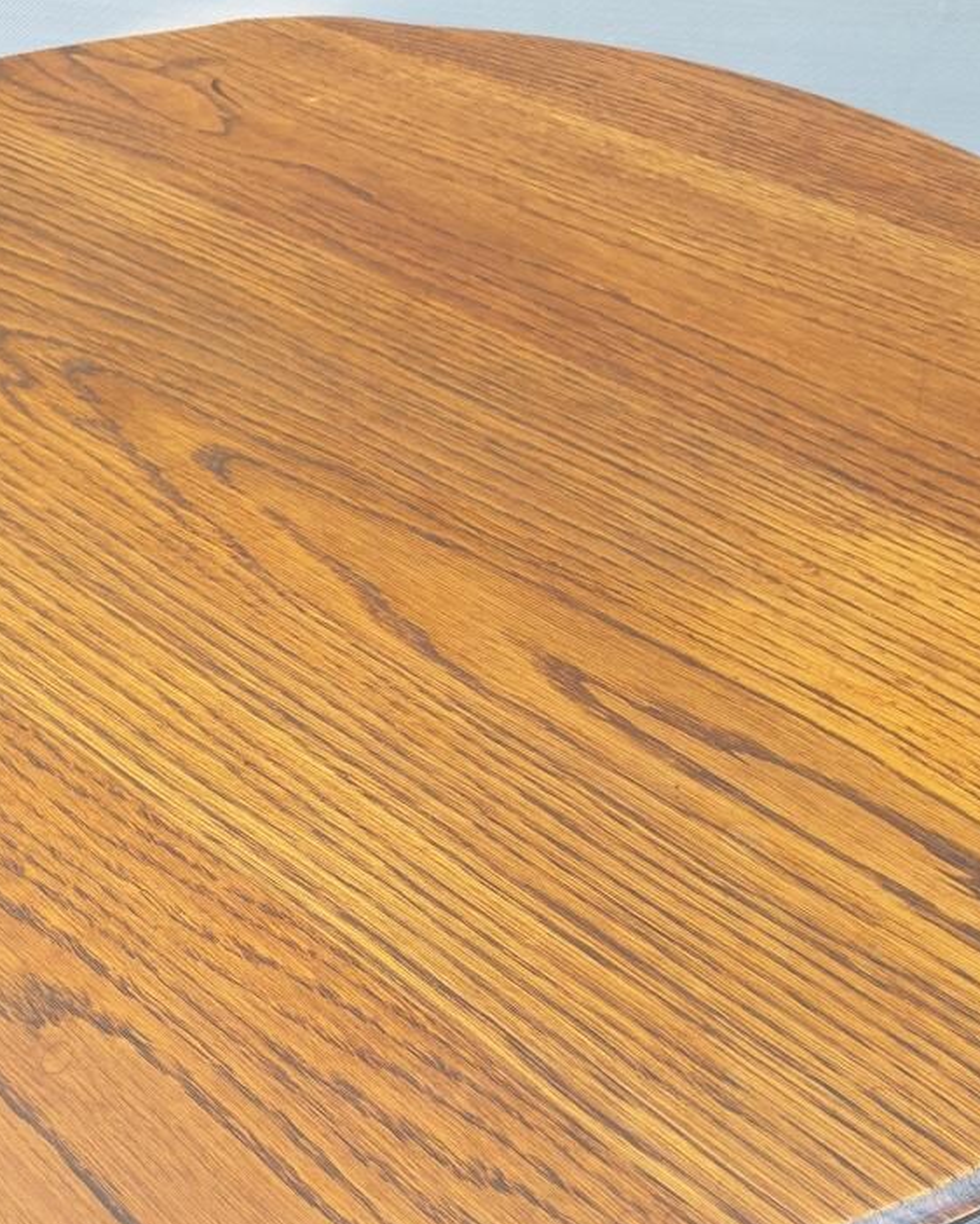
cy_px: 778
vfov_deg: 48.5
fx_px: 1341
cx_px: 352
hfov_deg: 39.8
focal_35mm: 37
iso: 100
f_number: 2.4
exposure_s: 1/50
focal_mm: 4.3
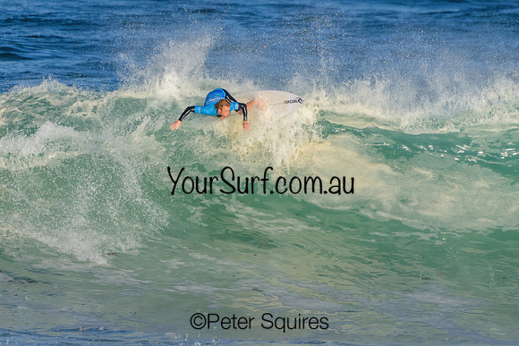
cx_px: 267
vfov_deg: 1.5
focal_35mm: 911
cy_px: 180
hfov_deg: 2.3
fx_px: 13138
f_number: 11
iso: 1250
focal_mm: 850
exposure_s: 1/3200
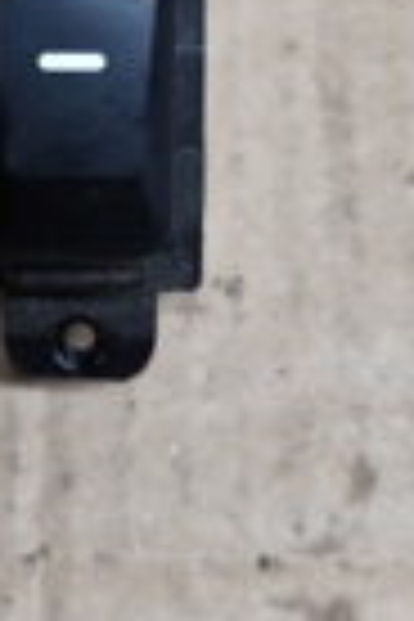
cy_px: 81
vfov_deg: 23.9
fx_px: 1432
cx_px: 45
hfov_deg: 16.3
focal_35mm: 83
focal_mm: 6.19
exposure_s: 1/100
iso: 400
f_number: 1.65
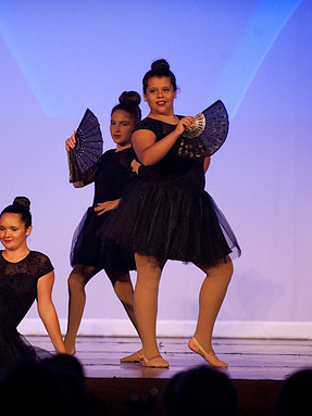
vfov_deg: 6.8
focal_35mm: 291
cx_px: 110
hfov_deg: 5.1
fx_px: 3499
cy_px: 209
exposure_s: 1/200
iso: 3200
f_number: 2.8
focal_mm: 200
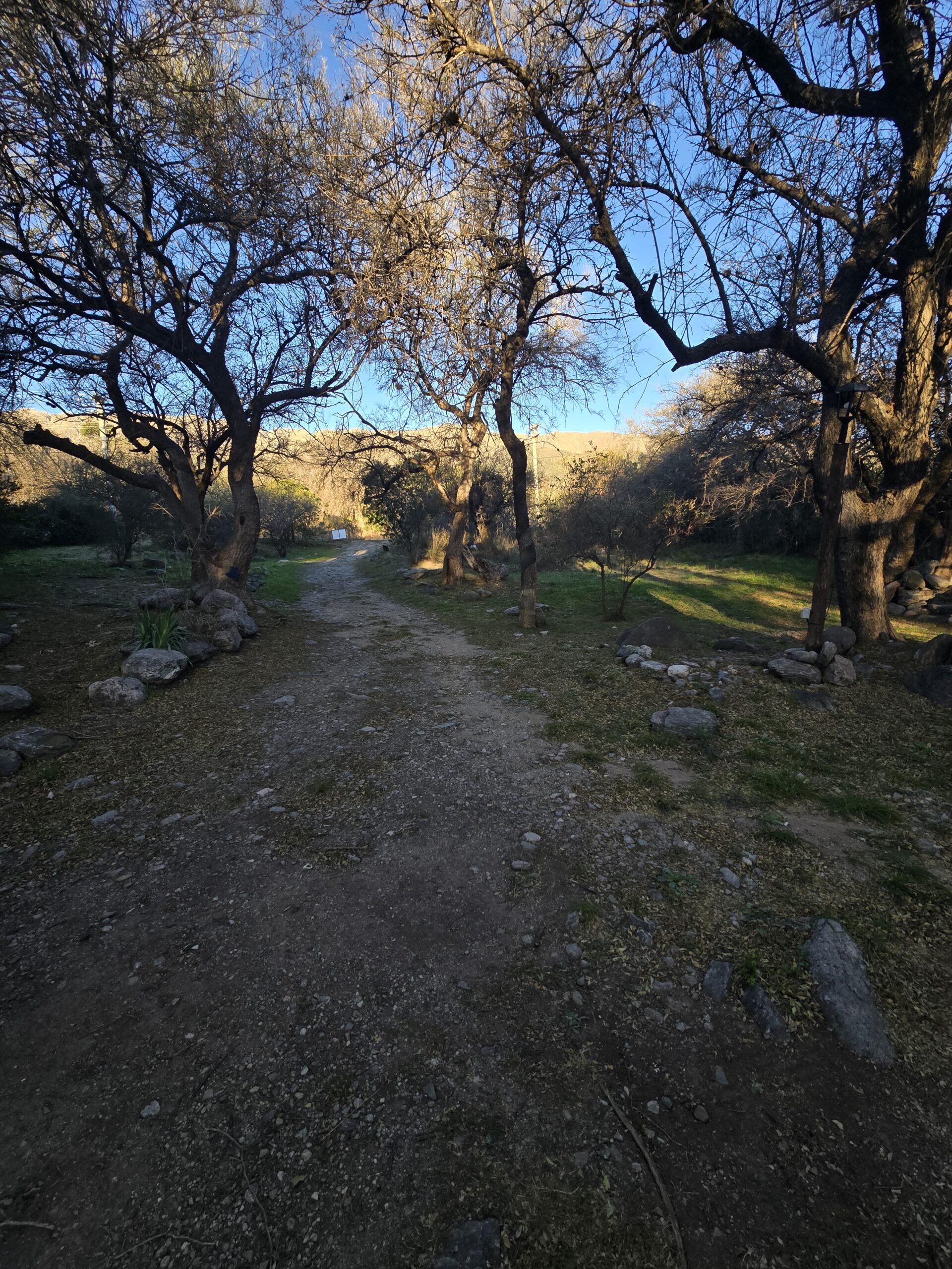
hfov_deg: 89.9
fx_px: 477
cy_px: 634
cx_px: 476
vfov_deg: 106.2
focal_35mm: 13
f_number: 2.2
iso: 50
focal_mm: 2.2
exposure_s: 1/331
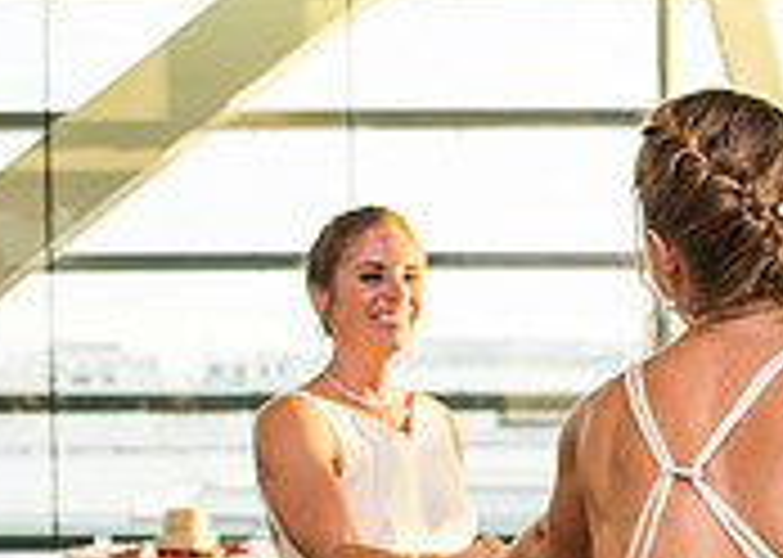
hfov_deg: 20.4
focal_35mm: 95
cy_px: 567
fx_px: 2111
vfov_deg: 14.8
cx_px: 762
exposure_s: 1/200
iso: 360
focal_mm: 27
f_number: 2.8
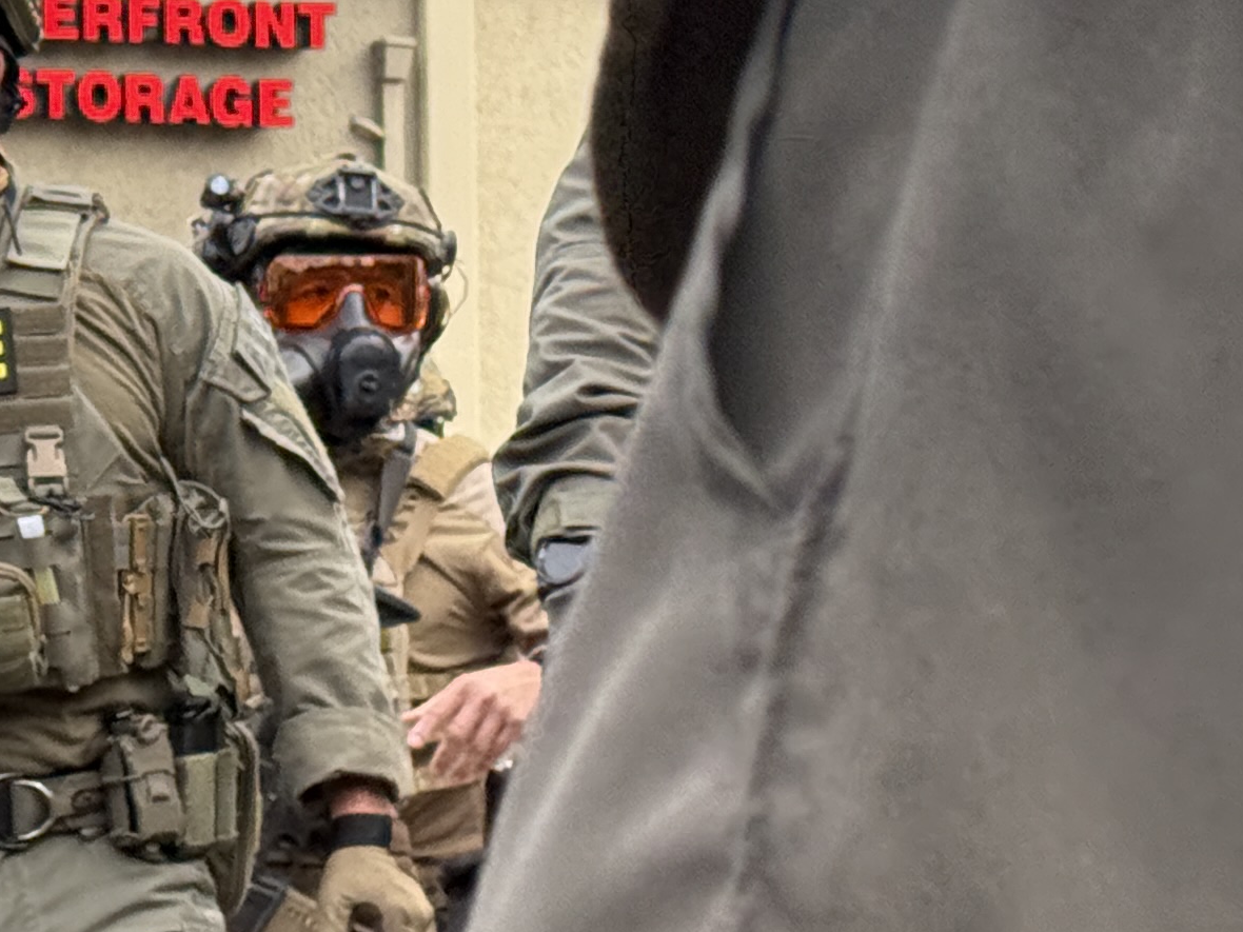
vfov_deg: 9.0
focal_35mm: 164
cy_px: 277
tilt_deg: +2.0
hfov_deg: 11.4
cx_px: -798
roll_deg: +2.2
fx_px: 5889
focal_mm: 6.76
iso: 80
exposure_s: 1/810
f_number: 1.78
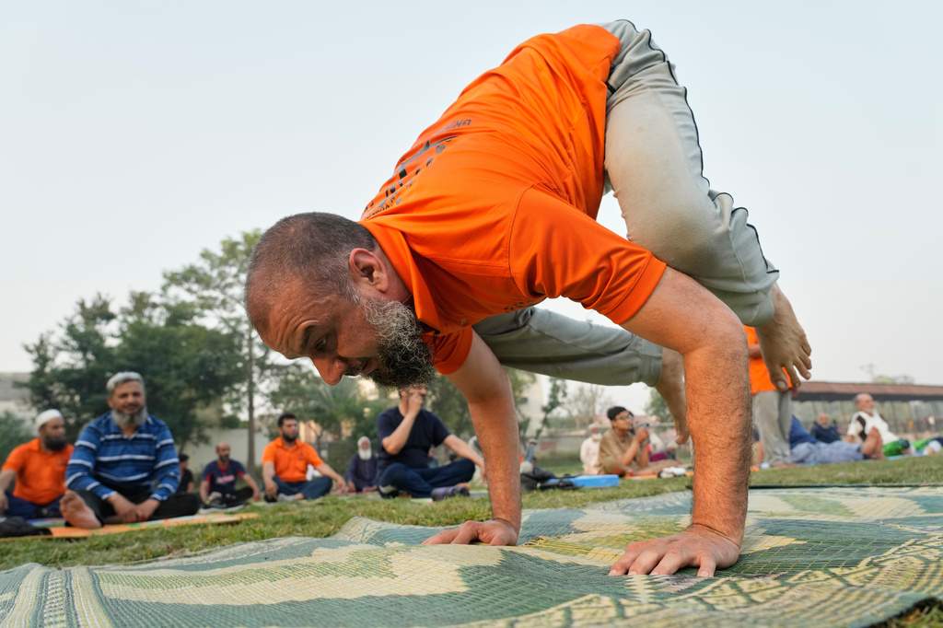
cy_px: 314
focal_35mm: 24
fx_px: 628
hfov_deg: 73.8
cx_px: 472
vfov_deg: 53.1
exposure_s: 1/400
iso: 800
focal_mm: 24
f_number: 5
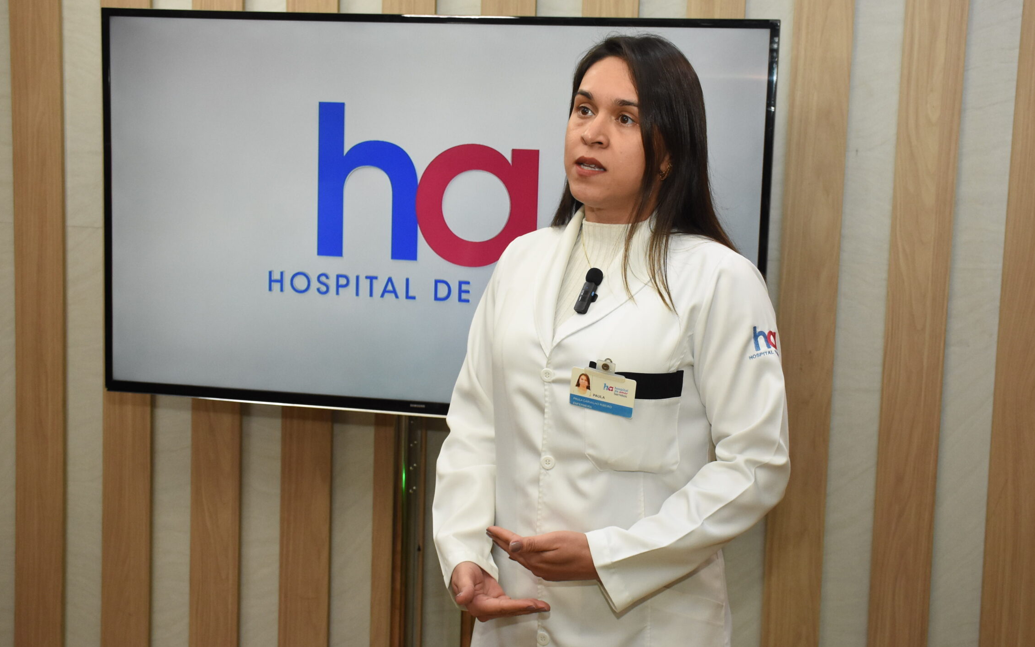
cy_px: 308
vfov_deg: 27.7
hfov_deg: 43.0
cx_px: 552
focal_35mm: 47
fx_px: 1314
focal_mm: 27
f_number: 5.6
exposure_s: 1/250
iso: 1600
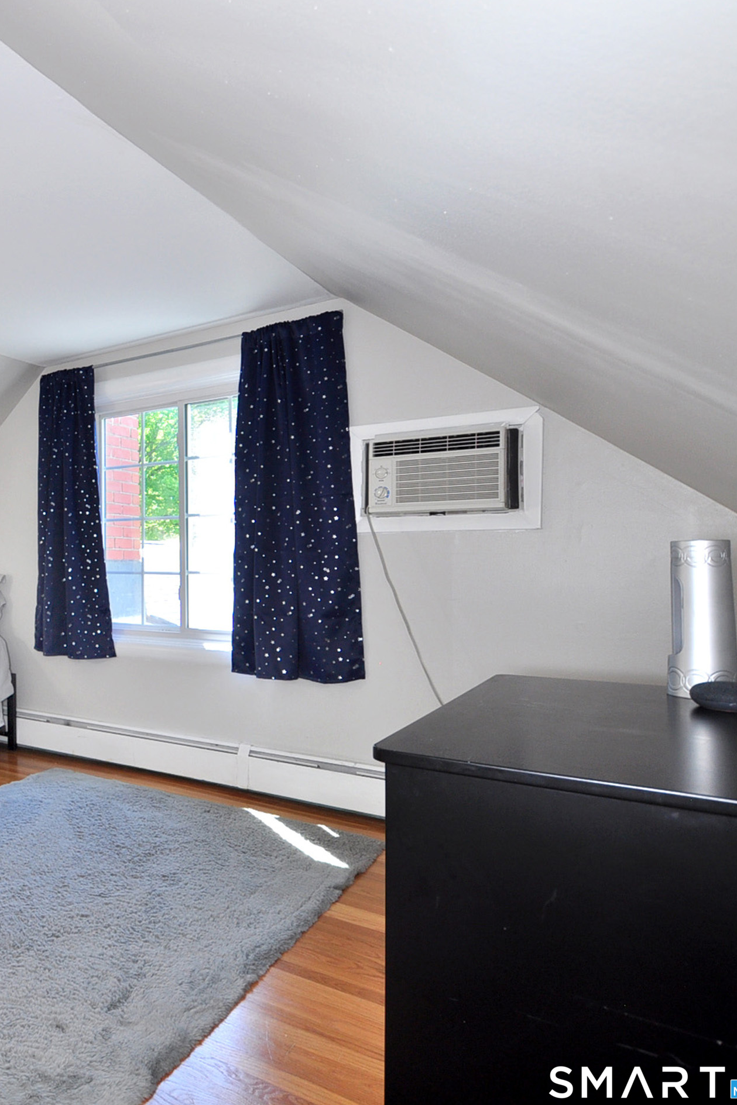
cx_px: -46
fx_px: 706
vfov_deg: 76.1
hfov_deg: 44.2
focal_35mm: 23
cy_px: 549
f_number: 5
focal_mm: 10
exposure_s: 1/50
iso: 250
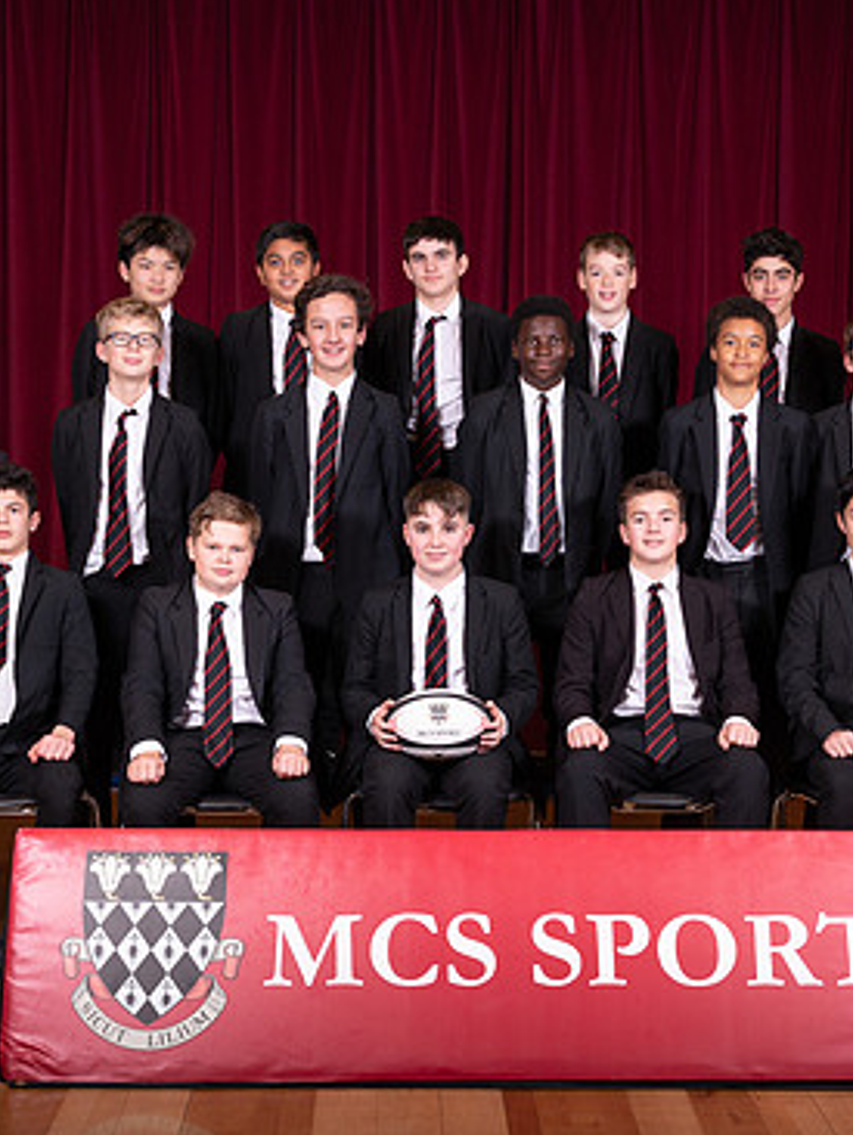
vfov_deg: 28.5
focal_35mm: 68
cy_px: 589
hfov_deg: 21.6
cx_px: 447
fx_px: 2232
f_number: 8
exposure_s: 1/50
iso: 800
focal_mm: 43
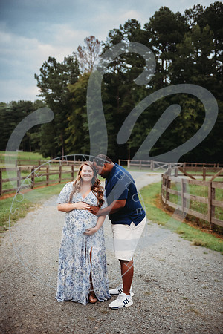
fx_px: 372
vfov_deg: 48.5
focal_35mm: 40
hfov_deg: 33.4
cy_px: 167
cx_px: 112
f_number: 2.8
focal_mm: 40
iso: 800
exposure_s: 1/125
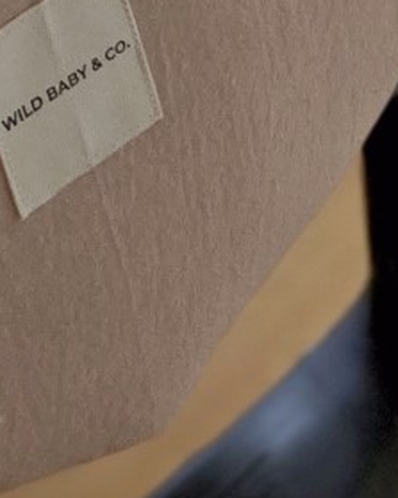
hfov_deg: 9.1
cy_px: -1105
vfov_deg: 9.1
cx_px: -357
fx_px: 2372
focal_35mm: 161
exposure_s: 1/101
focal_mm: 6.3
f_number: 1.7
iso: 640
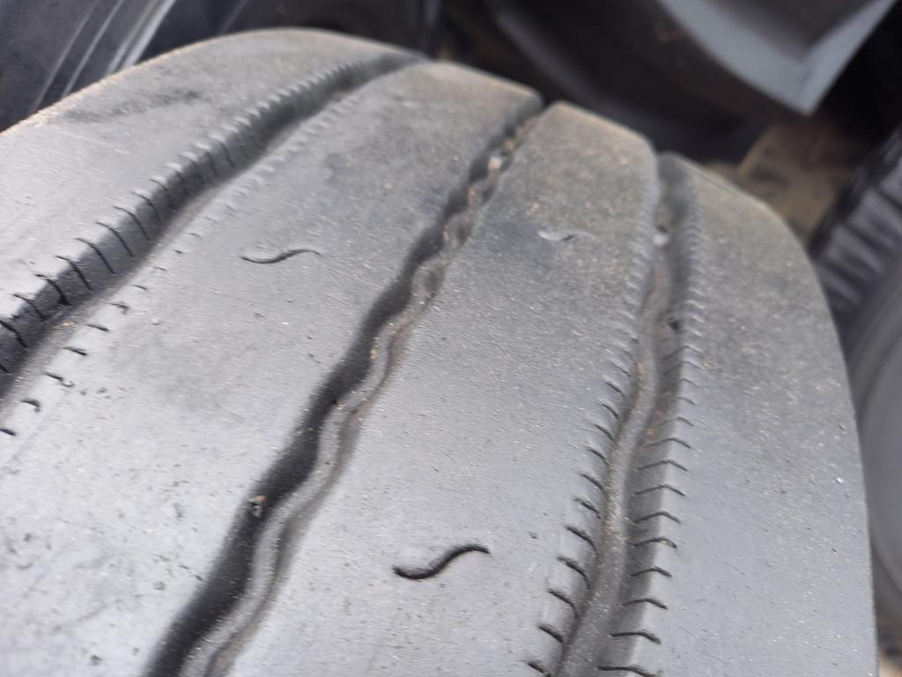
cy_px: 338
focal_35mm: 25
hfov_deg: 69.4
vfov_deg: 54.9
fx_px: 651
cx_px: 451
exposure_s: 1/100
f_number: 1.8
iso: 64
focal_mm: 4.65
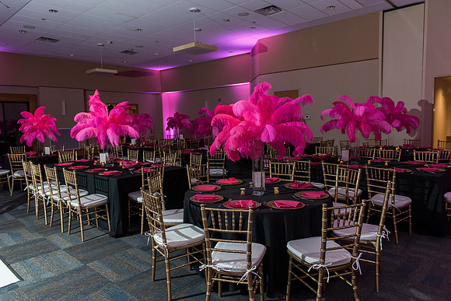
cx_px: 215
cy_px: 143
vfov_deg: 51.1
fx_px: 315
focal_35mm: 25
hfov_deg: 71.2
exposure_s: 1/60
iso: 800
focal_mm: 24
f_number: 3.5
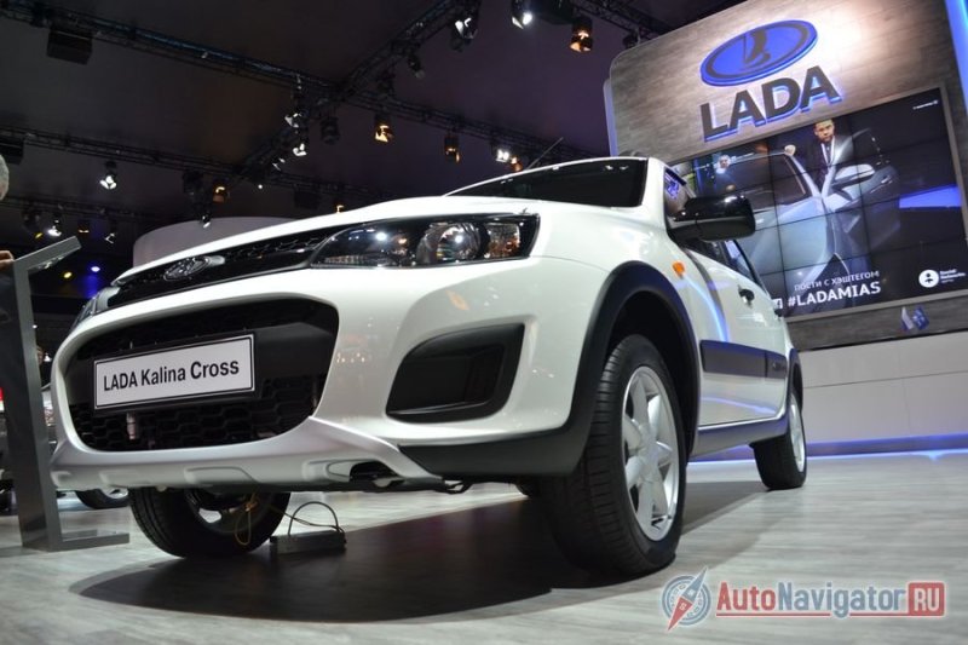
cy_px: 322
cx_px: 484
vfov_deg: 47.9
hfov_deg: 67.4
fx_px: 726
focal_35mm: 27
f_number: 4.5
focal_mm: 18
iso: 400
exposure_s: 1/80
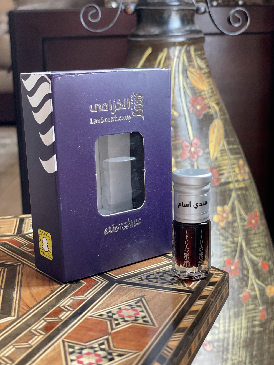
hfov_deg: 28.0
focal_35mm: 52
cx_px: 137
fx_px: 549
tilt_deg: -11.7
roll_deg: +1.2
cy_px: 182
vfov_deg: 36.8
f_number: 2
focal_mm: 6
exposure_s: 1/112
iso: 250
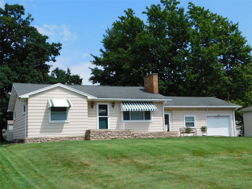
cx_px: 126
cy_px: 94
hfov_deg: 42.1
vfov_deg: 32.2
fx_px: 328
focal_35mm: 45
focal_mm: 8
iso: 125
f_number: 3.7
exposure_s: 1/1000
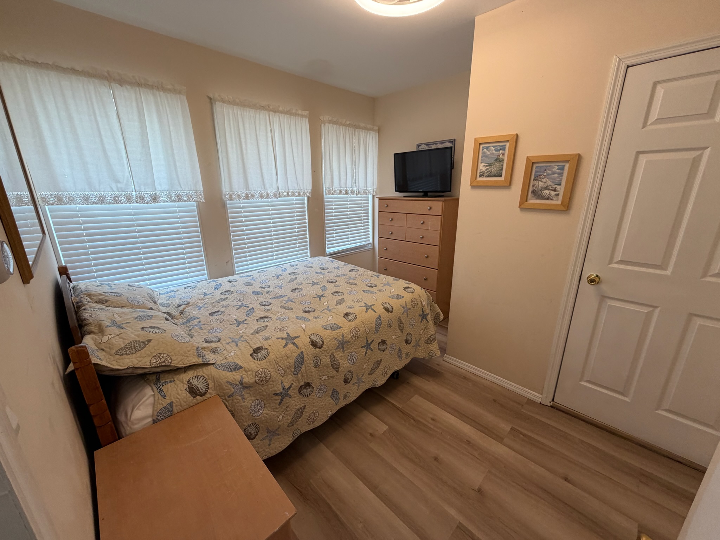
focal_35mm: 14
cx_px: 360
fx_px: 291
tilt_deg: -16.4
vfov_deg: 85.7
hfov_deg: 102.1
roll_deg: +1.8
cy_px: 270
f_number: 2.2
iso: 125
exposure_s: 1/121
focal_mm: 2.22
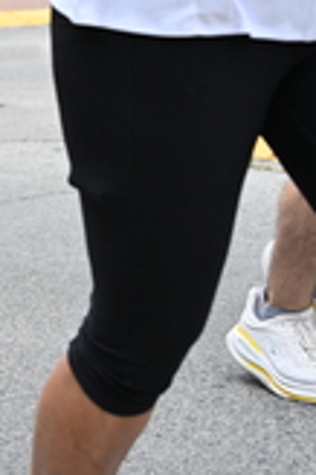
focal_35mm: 141
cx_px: -199
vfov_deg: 13.9
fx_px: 1860
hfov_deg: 9.4
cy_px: -182
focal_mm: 42
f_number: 4
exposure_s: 1/800
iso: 1600
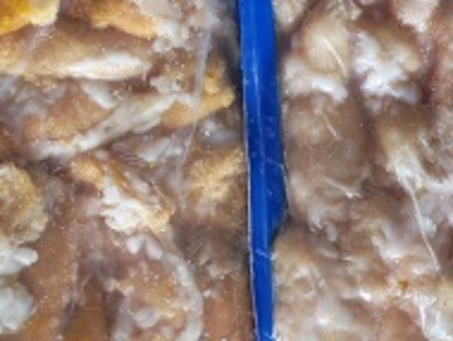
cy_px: 91
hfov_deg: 19.4
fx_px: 1323
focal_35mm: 101
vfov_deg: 14.6
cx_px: 193
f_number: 1.95
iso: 1250
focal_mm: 5.52
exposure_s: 1/25
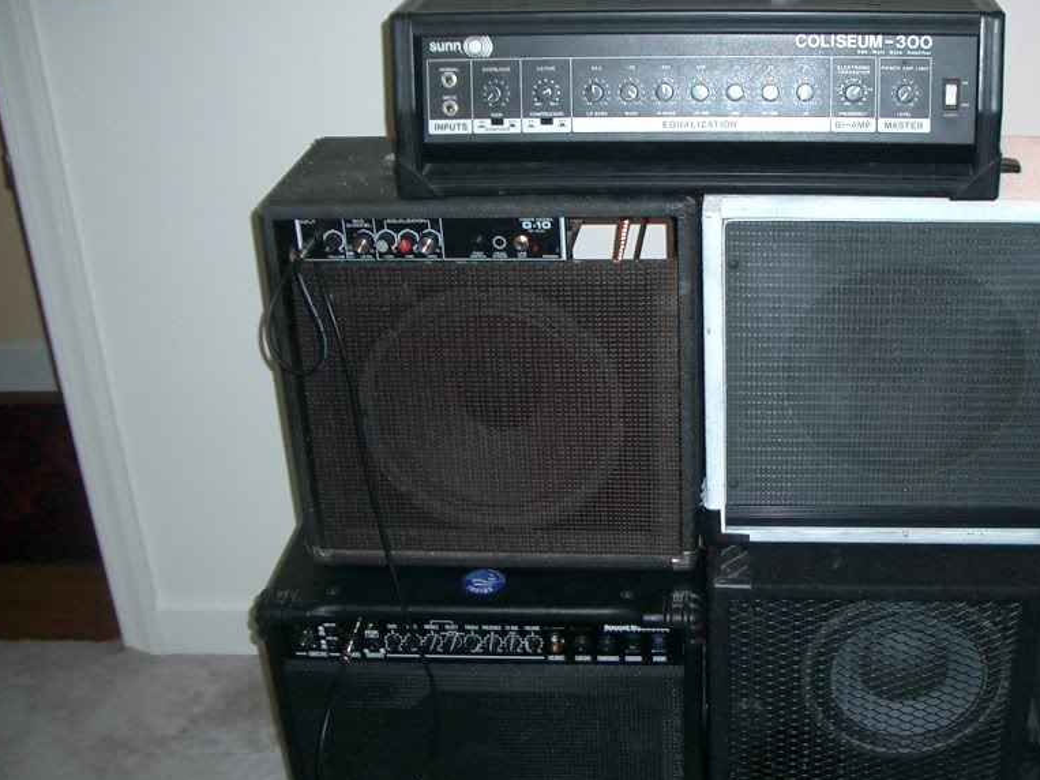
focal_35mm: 47
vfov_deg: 30.9
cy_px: 425
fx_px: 1412
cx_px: 662
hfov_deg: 40.1
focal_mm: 5.8
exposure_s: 1/40
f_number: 2.6
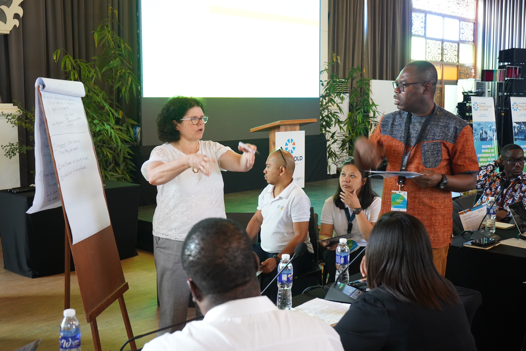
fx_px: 599
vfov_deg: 32.6
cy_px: 176
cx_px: 263
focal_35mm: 41
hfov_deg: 47.4
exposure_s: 1/40
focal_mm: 41
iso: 3200
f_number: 5.6
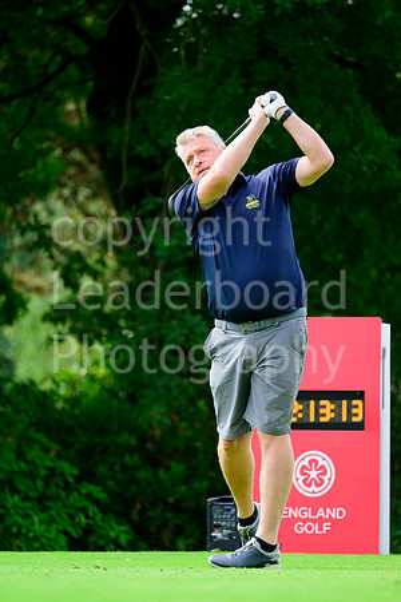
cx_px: 200
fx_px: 5346
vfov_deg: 6.4
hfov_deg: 4.3
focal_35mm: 320
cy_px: 301
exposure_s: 1/2000
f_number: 5.3
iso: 1600
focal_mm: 320
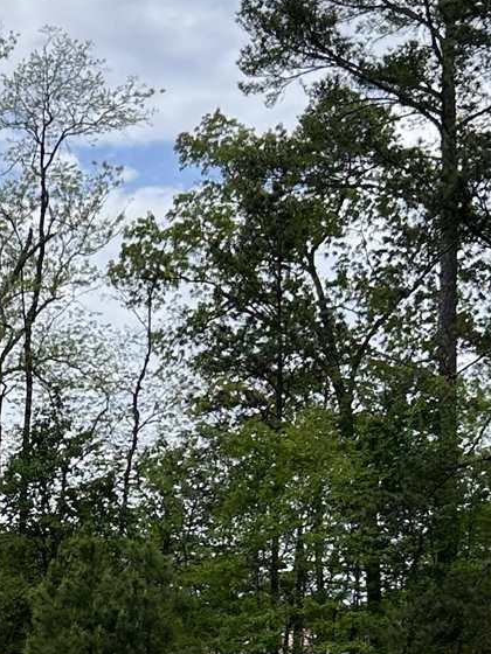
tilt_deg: +0.4
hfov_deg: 13.5
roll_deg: -0.3
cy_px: 702
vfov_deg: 17.8
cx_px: -79
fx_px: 2024
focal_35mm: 107
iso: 50
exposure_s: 1/2457
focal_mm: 5.7
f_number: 1.5
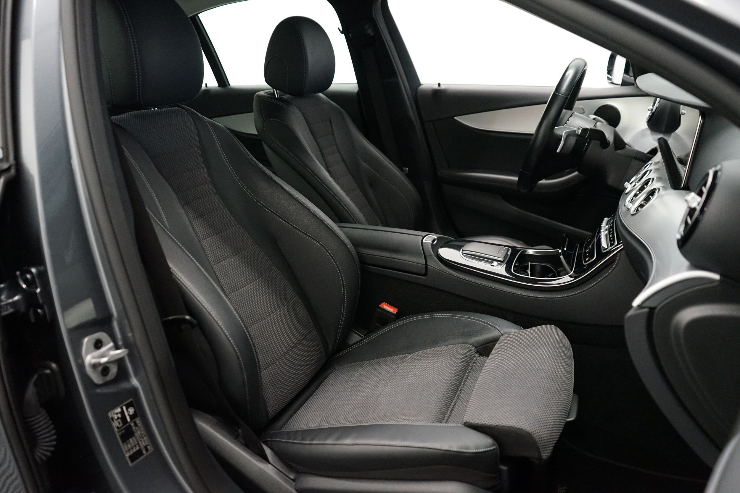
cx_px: 370
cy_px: 246
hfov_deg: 63.7
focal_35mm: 29
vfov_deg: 45.0
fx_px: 596
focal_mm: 29
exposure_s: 1/160
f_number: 3.5
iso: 5000
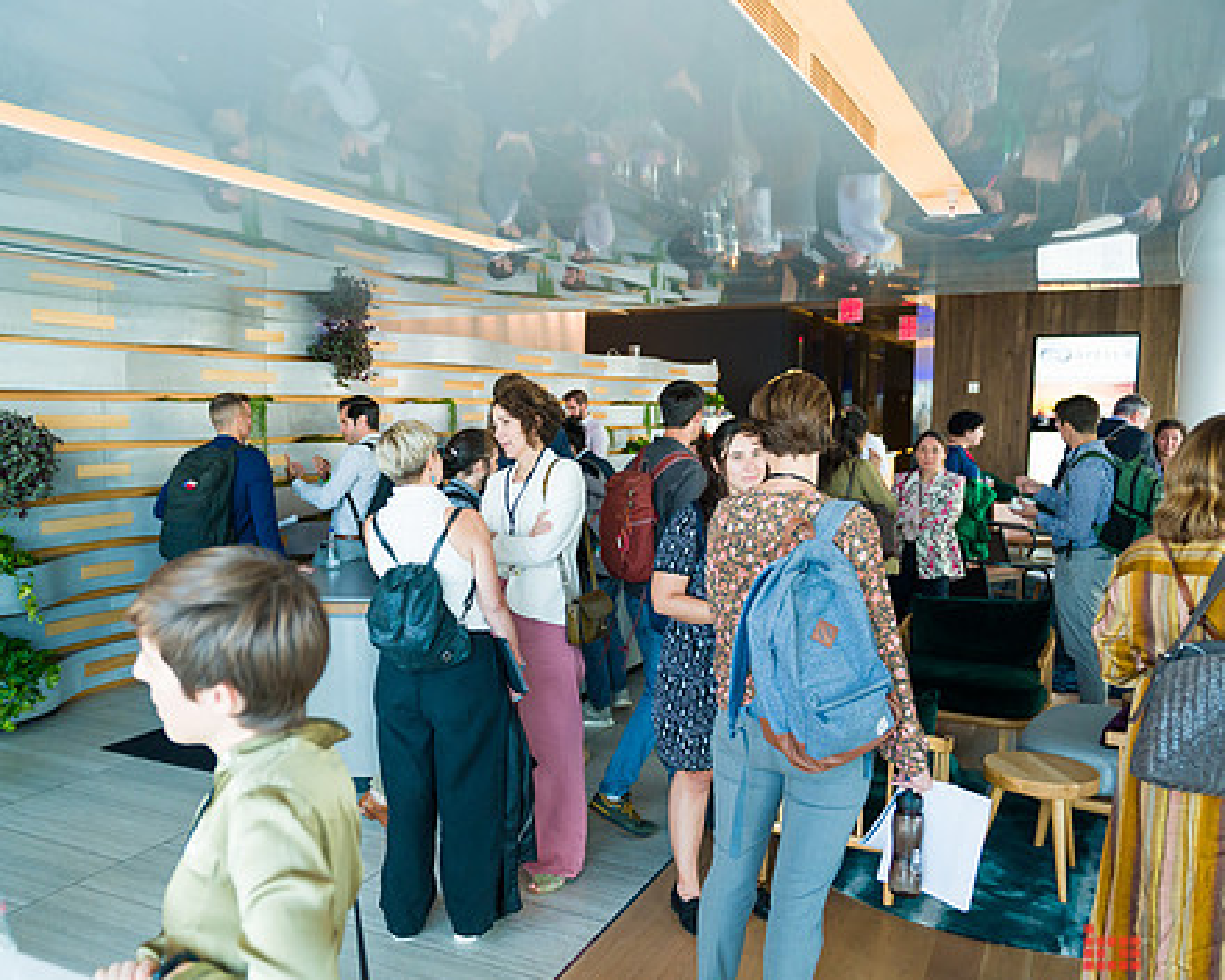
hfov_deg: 58.2
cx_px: 474
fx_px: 1088
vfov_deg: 48.4
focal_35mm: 30
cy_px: 534
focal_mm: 24
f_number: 3.2
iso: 1000
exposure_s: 1/200
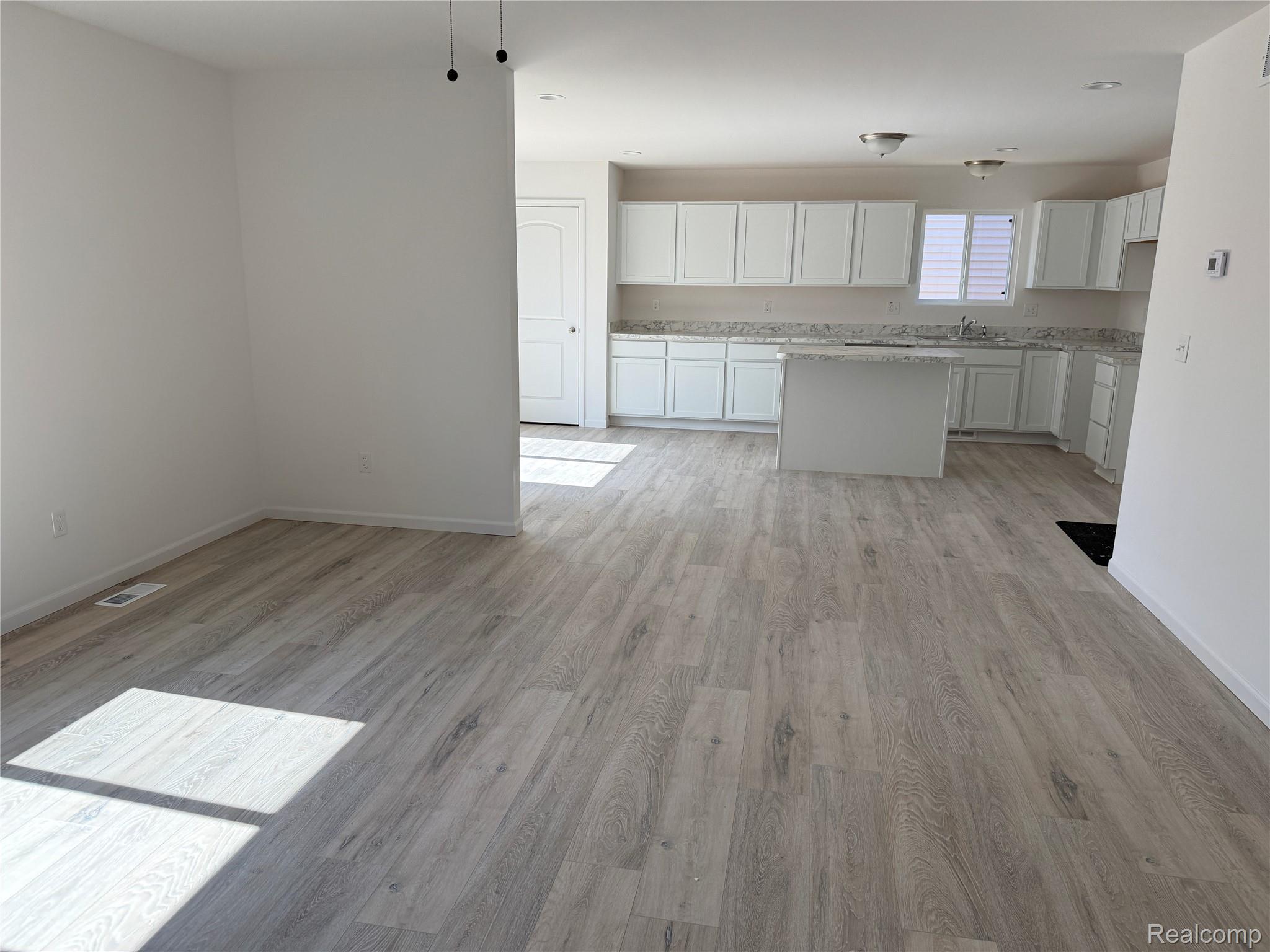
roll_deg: -1.9
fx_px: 881
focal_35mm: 24
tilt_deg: -12.1
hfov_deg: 71.6
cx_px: 635
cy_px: 476
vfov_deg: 56.8
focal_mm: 6.76
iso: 100
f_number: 1.78
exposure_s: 1/813
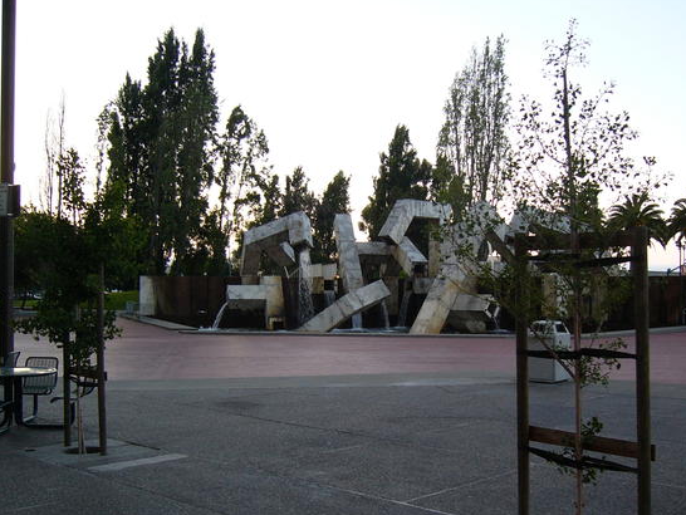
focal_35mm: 41
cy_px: 296
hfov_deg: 45.7
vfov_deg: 35.1
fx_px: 813
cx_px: 359
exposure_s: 1/60
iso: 100
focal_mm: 5.8
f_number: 2.8
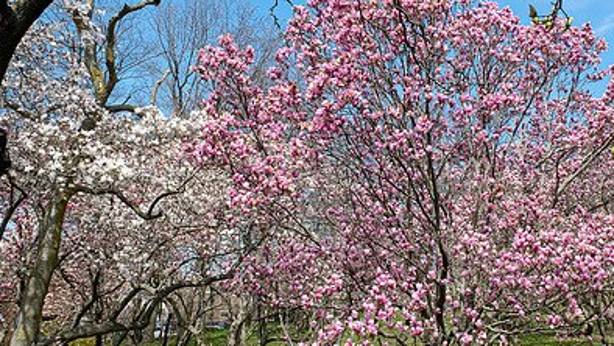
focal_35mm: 37
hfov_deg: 53.5
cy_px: 166
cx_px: 380
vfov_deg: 32.0
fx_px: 603
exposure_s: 1/320
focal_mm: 16
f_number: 9
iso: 640
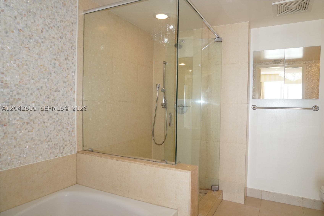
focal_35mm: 24
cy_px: 108
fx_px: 216
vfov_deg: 53.1
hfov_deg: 73.7
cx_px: 162
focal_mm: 16
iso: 500
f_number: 5.6
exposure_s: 1/60
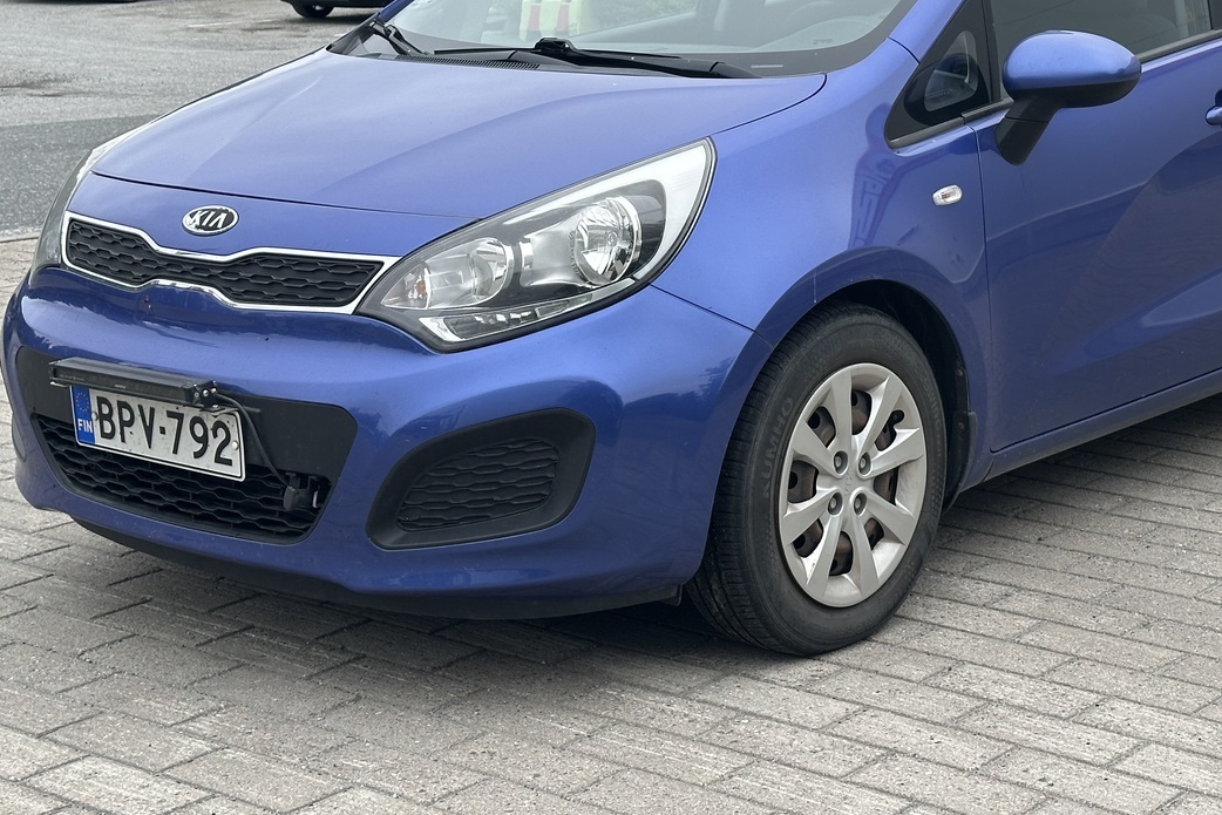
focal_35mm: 69
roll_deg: -0.6
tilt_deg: -8.8
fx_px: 2342
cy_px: 225
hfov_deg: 29.1
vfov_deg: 19.6
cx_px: 768
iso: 64
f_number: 1.78
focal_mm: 6.86
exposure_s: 1/1085
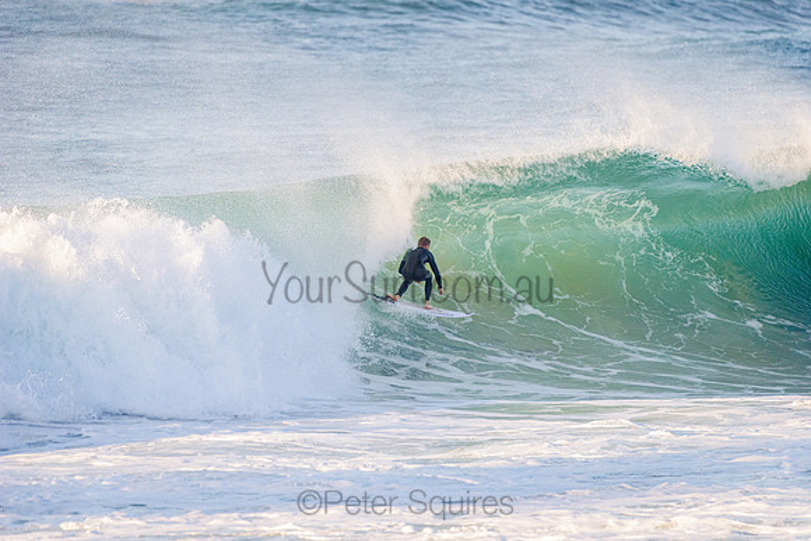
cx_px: 406
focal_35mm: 500
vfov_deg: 2.8
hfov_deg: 4.1
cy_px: 270
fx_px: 11266
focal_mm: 500
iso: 400
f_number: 5.6
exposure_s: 1/1600
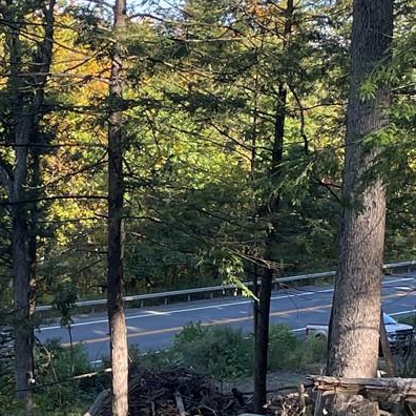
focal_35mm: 119
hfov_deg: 14.6
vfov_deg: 14.6
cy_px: 326
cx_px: 95
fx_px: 1618
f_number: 1.6
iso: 32
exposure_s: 1/419
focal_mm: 4.2
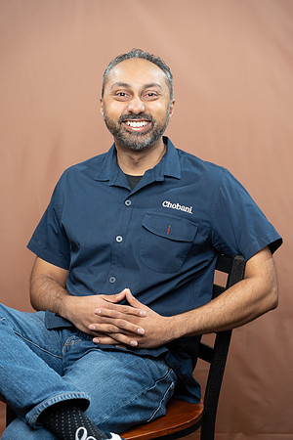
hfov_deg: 16.5
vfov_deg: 24.5
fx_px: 1013
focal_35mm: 83
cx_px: 146
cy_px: 220
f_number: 4
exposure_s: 1/160
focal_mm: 83
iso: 320
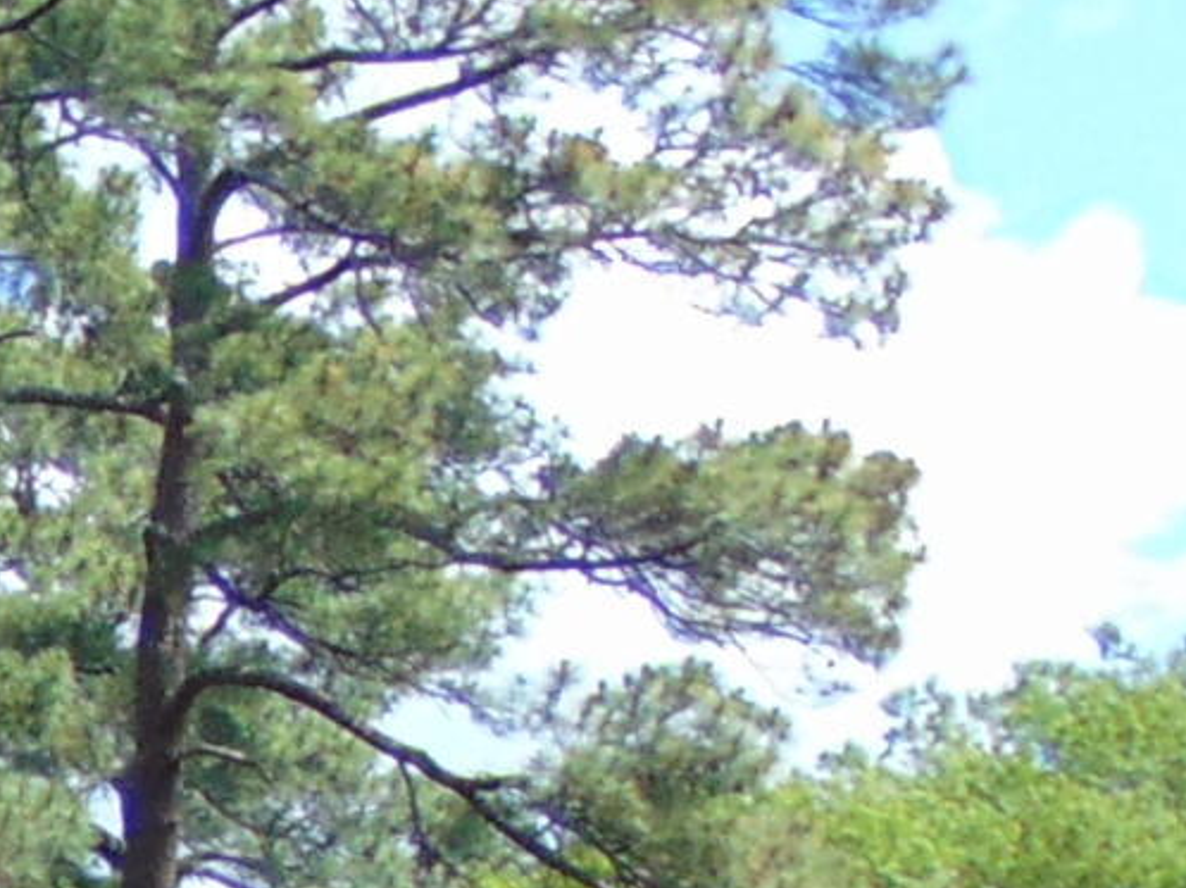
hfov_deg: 8.5
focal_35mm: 211
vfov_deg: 6.7
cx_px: -1712
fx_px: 7226
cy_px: 2145
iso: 80
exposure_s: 1/400
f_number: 3.2
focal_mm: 6.3
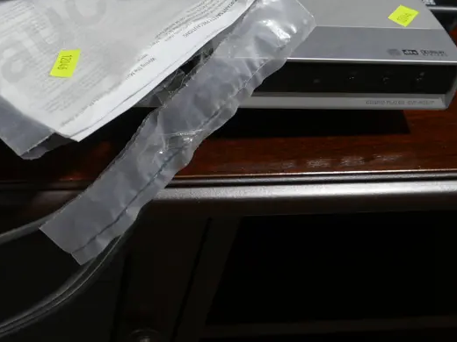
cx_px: 55
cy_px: 27
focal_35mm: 63
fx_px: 832
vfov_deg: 22.6
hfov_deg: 29.6
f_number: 3.6
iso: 200
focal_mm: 16
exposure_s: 1/80
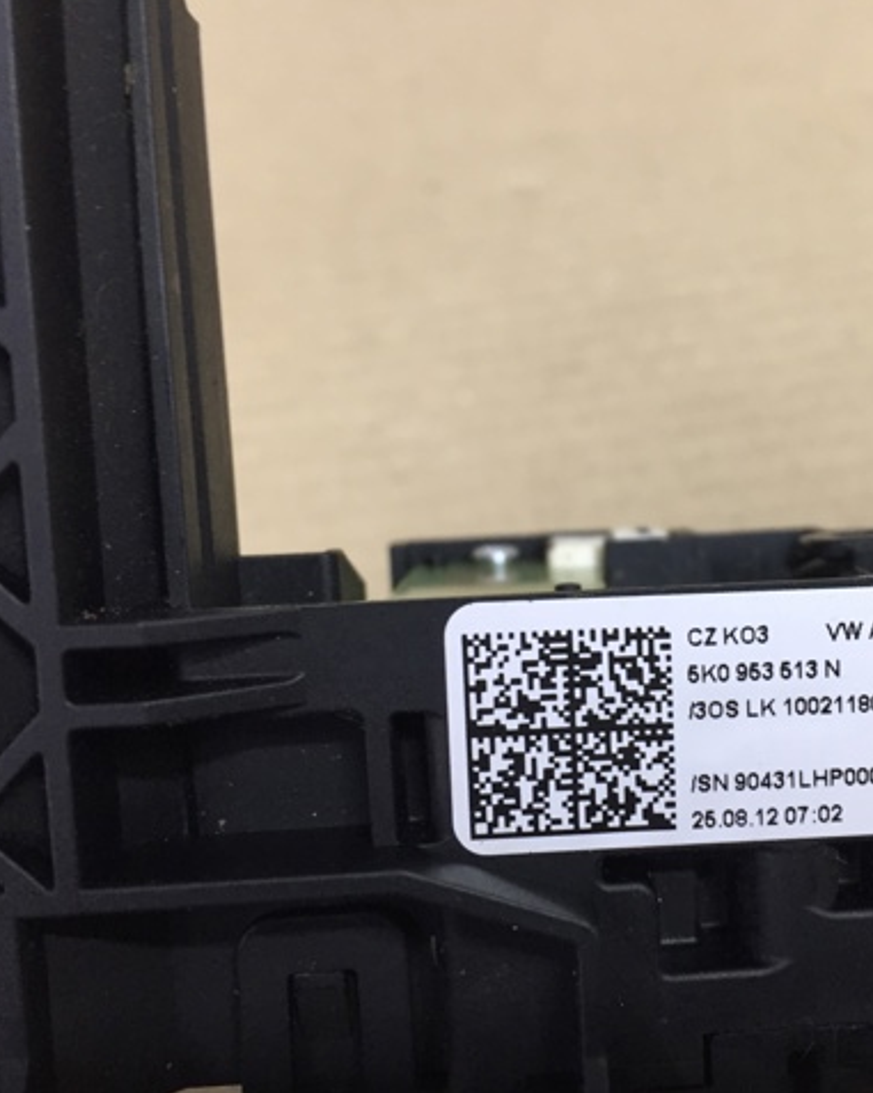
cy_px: 548
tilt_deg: -48.9
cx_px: 628
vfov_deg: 48.0
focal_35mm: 38
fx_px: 1228
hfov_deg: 38.4
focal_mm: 4.15
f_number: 2.2
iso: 80
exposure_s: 1/33
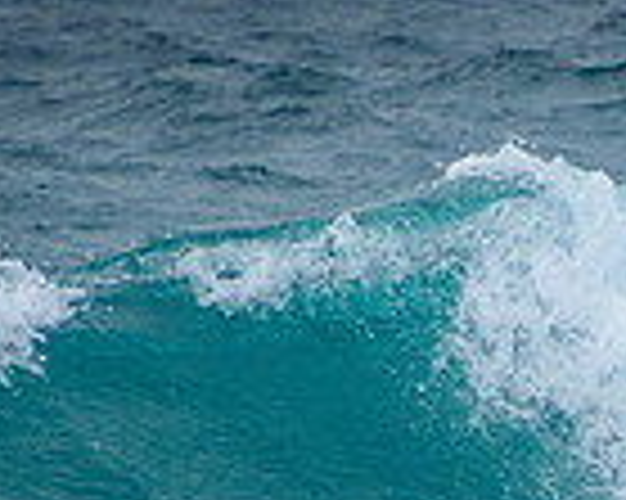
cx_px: 1000
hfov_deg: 0.8
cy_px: 601
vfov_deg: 0.7
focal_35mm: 2358
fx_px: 43656
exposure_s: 1/2000
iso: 500
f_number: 5.6
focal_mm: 400
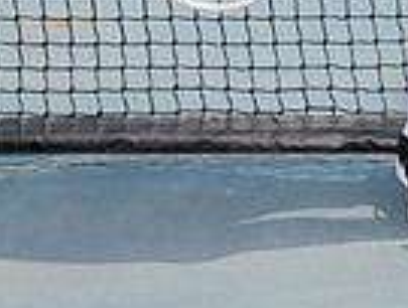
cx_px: 438
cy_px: -353
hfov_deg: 13.2
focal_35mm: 147
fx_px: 1737
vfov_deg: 9.4
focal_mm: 46
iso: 100
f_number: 5.6
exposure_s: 1/400
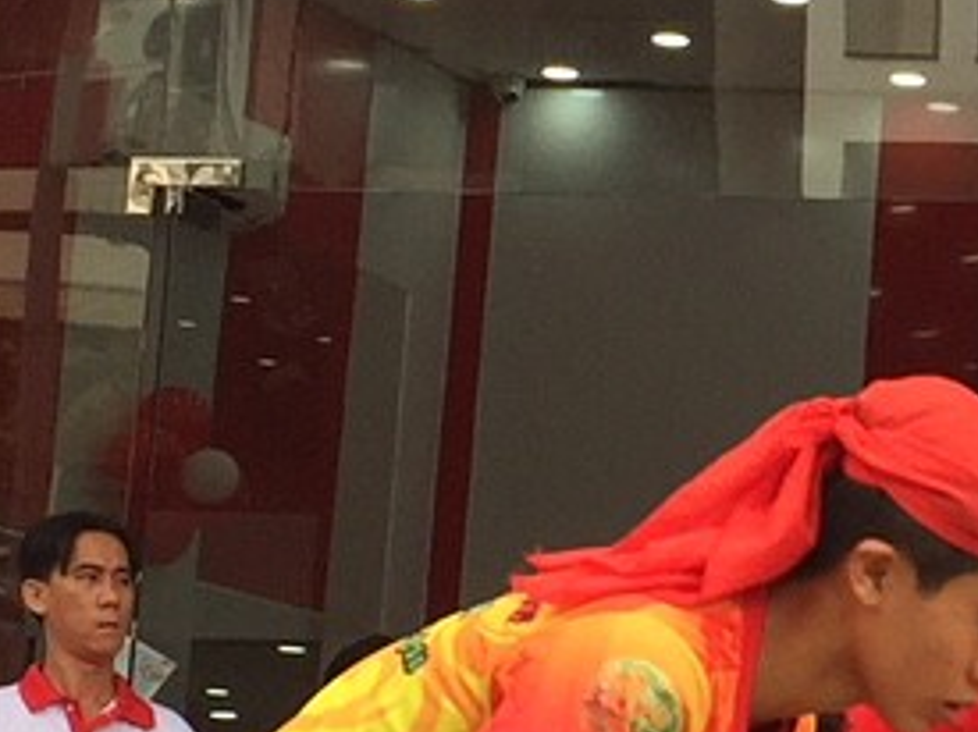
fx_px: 4857
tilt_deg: +8.3
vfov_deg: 8.6
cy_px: 448
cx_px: 1405
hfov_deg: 11.1
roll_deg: -3.5
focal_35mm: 172
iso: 32
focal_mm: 4.15
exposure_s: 1/297
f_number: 2.2
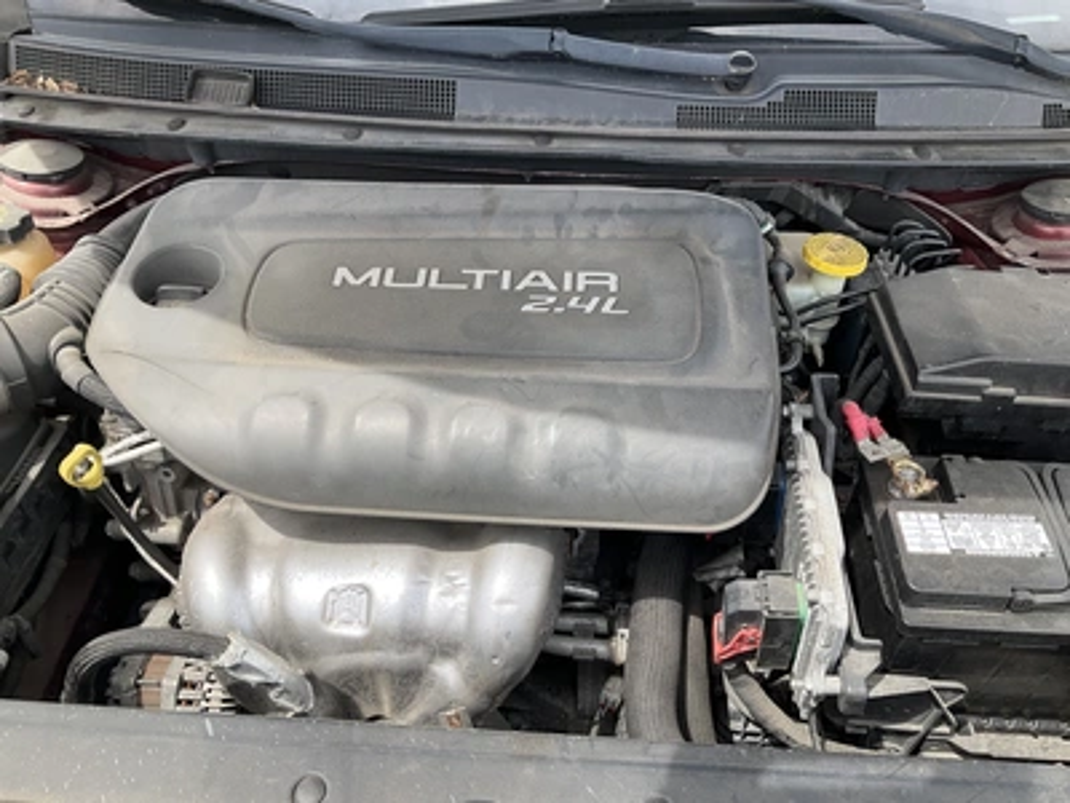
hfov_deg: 61.7
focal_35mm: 29
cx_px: 535
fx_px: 896
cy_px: 402
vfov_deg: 48.2
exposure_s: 1/642
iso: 25
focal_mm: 3
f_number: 1.8
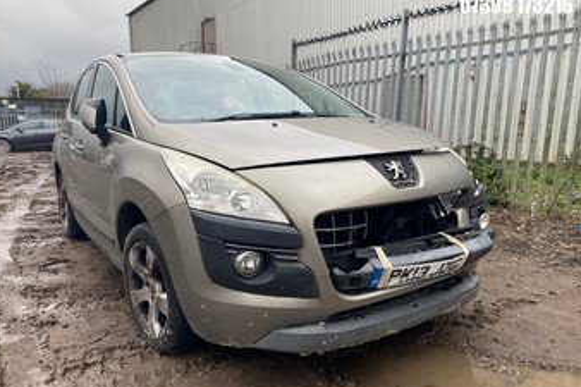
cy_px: 198
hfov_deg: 65.5
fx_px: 452
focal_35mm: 28
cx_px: 282
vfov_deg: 46.4
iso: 40
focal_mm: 4.25
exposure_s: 1/121
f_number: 1.8
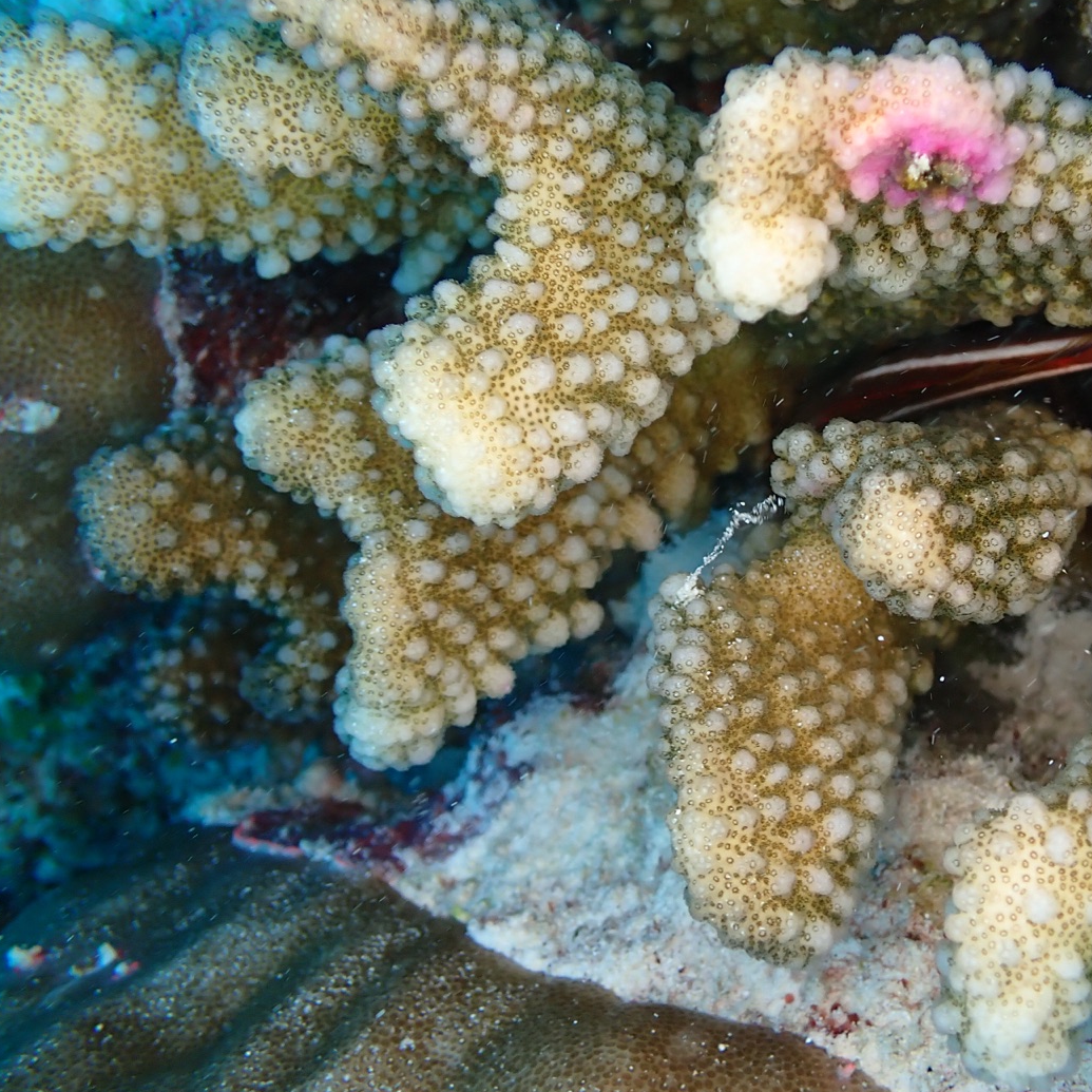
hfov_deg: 40.3
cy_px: 500
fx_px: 1463
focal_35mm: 41
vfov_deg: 40.9
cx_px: 745
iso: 100
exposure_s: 1/200
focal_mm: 5.4
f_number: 2.3
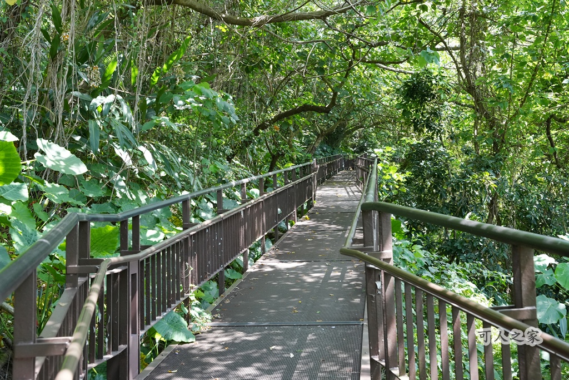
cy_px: 190
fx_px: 665
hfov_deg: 46.3
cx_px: 284
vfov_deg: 31.8
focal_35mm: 42
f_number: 7.1
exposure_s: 1/320
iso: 2500
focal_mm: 42.1
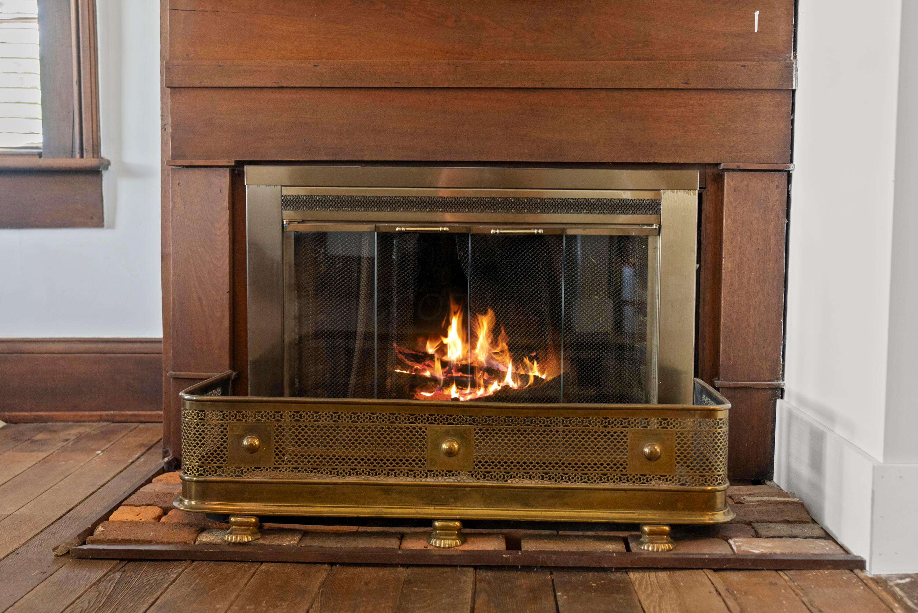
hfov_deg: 47.4
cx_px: 459
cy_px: 306
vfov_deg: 32.7
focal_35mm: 41
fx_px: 1046
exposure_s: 1/60
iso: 800
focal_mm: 41
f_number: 3.2
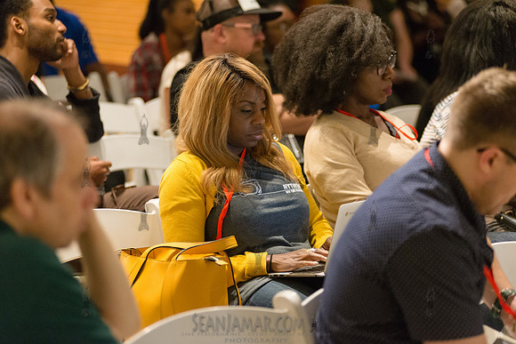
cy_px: 172
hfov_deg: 19.5
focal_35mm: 105
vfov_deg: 13.0
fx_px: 1505
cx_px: 258
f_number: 2.8
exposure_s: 1/200
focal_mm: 105
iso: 4000
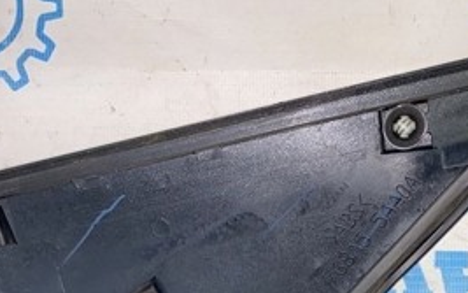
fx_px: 842
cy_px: 407
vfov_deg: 18.1
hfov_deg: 31.0
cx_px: 214
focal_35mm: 66
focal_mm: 4.25
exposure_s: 1/129
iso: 32
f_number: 1.8
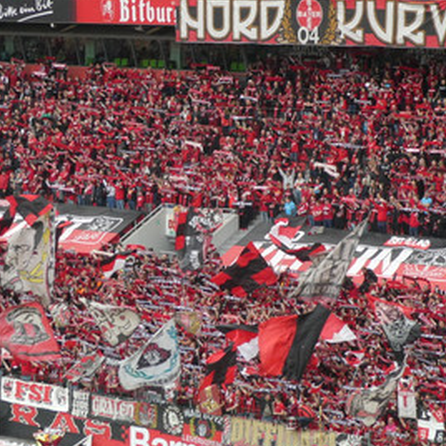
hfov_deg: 11.8
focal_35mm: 148
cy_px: 161
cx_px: 240
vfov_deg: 11.8
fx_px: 2157
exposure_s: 1/80
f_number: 4.5
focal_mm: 12.5
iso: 200
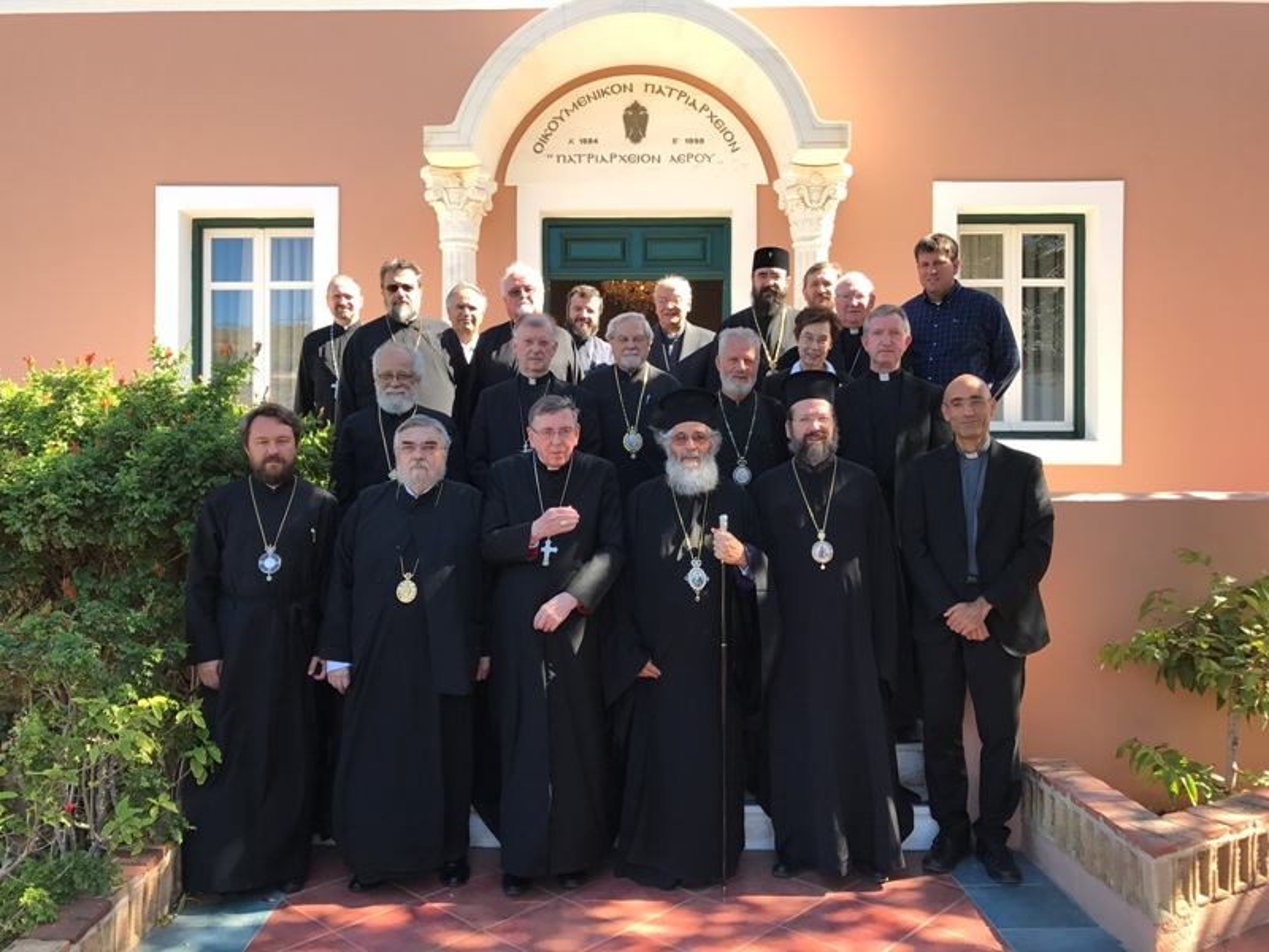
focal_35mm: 28
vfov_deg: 49.7
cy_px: 476
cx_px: 634
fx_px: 1026
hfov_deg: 63.4
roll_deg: +0.1
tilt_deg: -0.6
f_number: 1.8
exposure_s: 1/351
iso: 20
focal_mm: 3.99
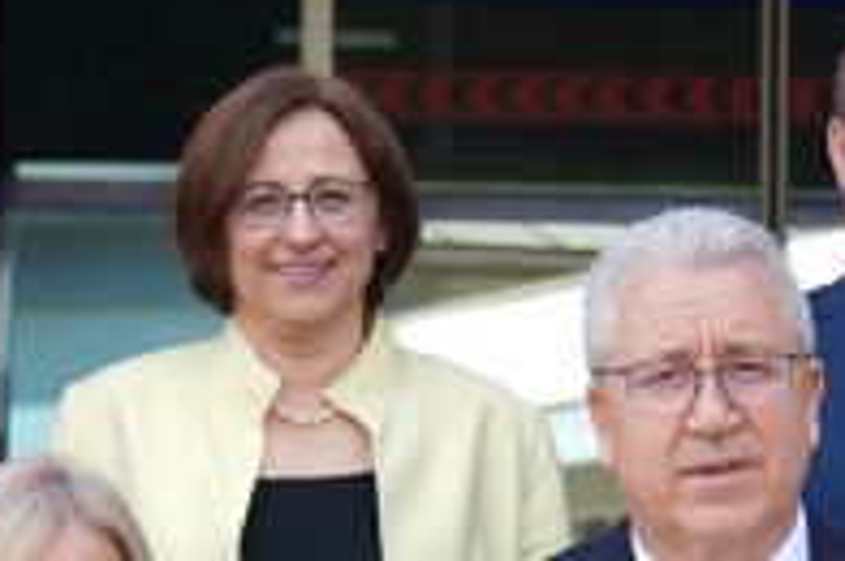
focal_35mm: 230
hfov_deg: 8.9
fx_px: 5390
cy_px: 785
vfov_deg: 5.9
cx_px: 823
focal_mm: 30
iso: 160
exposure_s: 1/400
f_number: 3.2
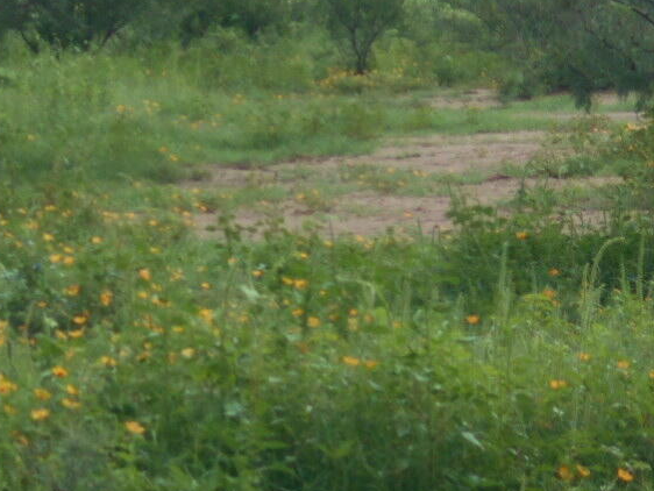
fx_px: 6993
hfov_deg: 5.3
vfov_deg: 4.0
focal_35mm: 370
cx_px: -71
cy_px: 272
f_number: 6.5
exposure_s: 1/160
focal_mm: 23
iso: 80
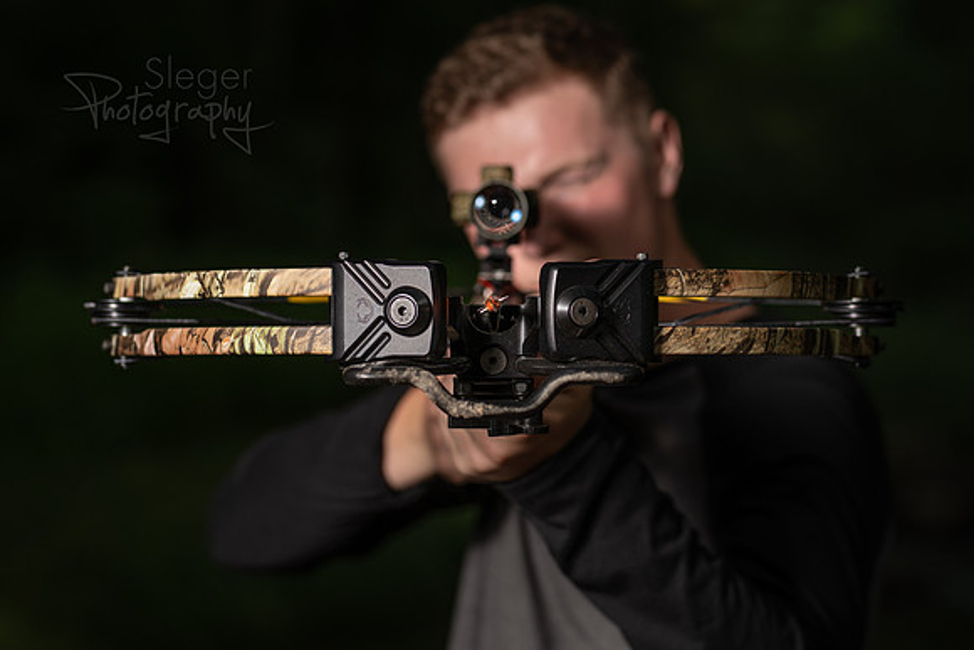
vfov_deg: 10.7
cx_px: 563
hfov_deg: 16.0
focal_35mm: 128
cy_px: 160
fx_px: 3467
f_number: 2.8
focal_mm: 85
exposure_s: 1/800
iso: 100
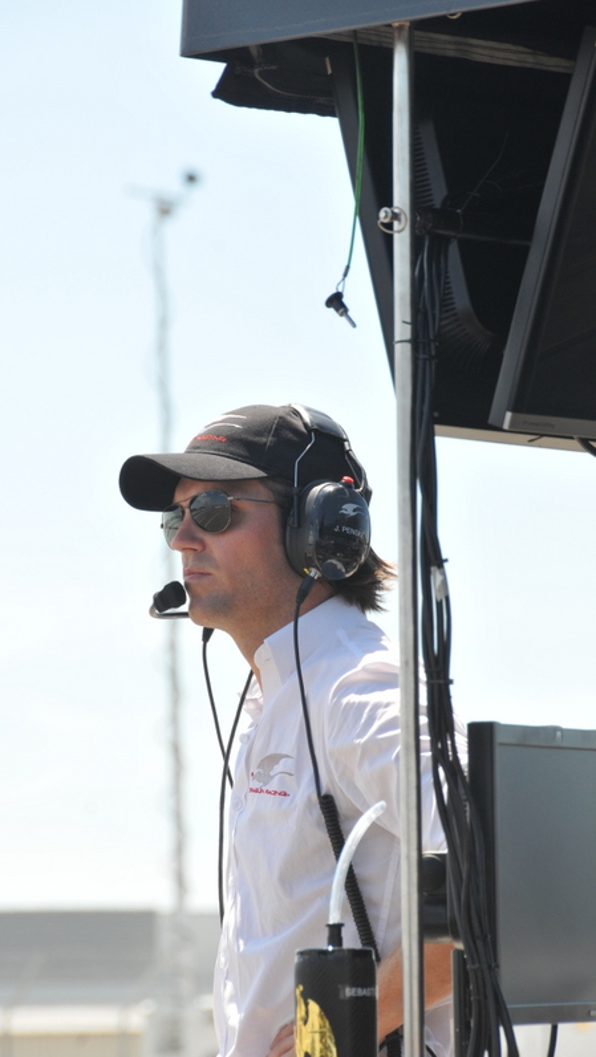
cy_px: 529
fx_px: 8840
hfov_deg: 3.9
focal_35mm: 315
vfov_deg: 6.8
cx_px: 252
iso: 400
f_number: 10
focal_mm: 200
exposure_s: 1/400
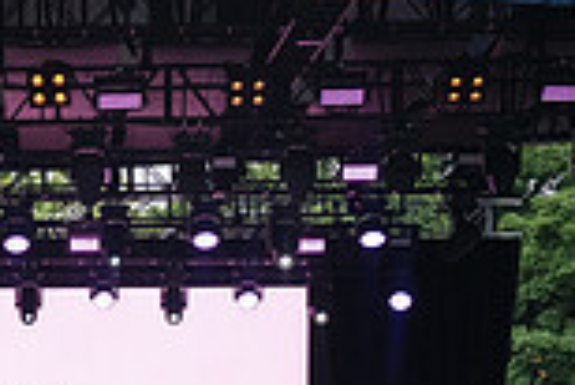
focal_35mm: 186
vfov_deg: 7.2
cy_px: 716
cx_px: -117
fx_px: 2974
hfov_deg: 10.8
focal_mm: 48
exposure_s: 1/500
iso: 3200
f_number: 4.5
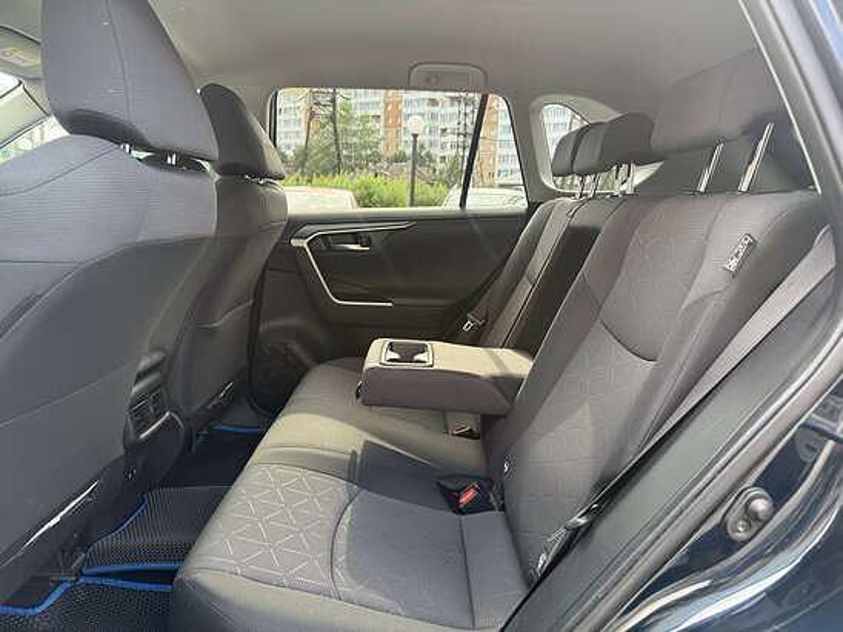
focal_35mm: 24
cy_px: 316
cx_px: 422
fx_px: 584
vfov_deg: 56.8
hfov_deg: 71.6
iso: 125
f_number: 1.78
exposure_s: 1/162
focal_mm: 6.76
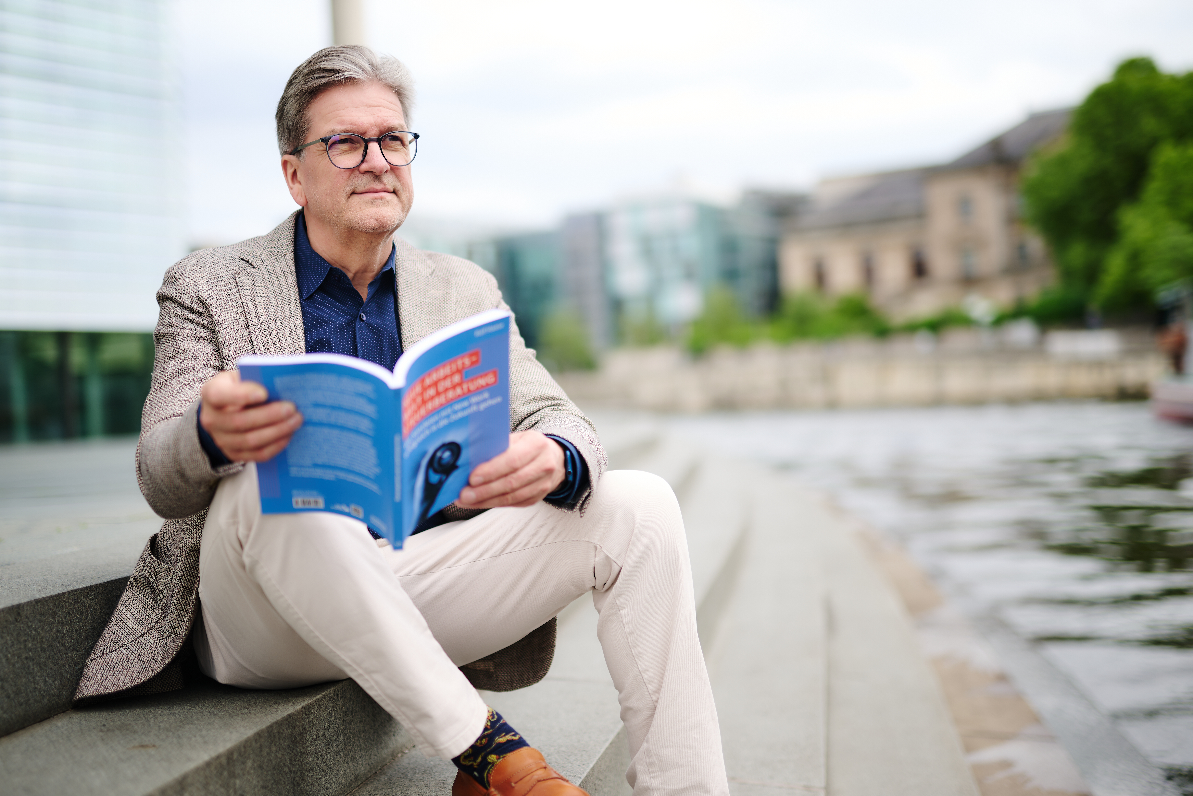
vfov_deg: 27.0
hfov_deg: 39.6
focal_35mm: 50
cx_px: 596
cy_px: 398
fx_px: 1657
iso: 40
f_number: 1.4
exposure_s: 1/320
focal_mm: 50
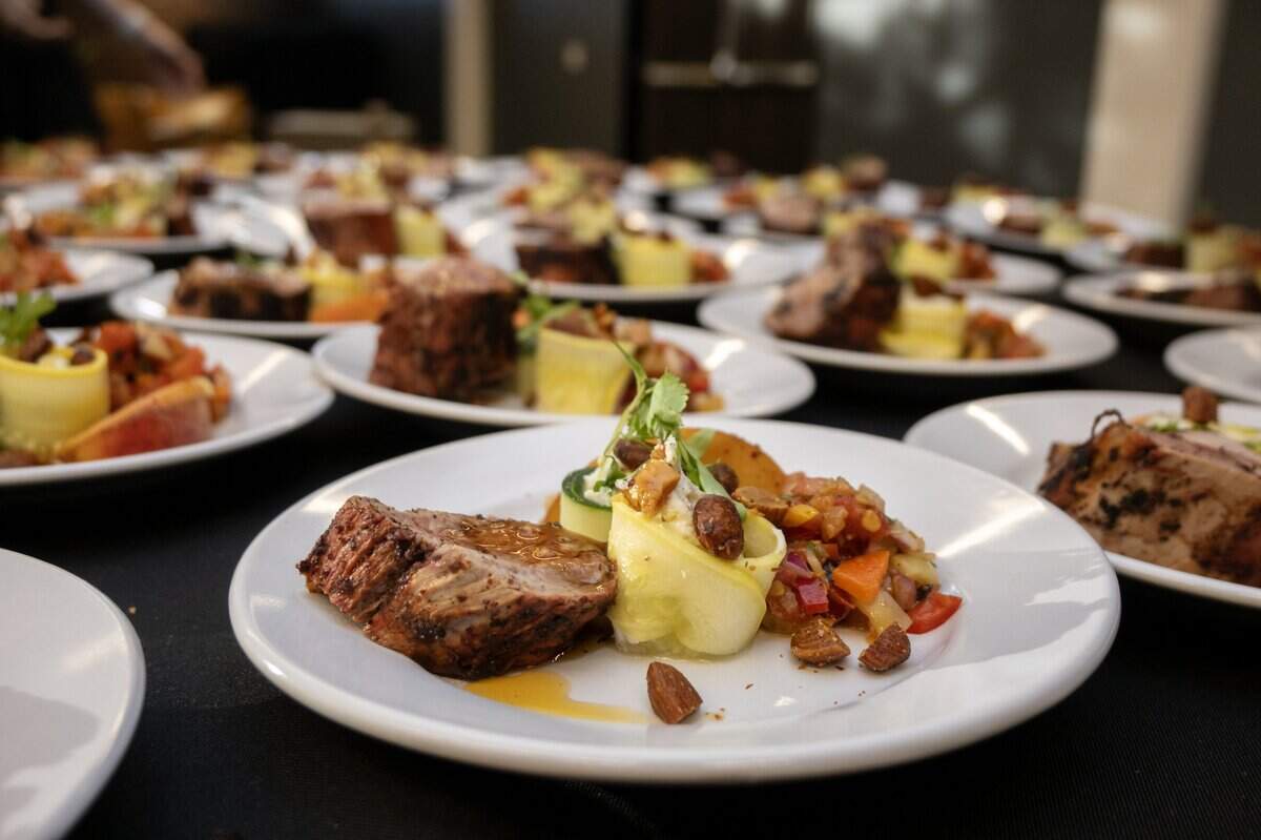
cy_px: 420
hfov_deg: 60.3
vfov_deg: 42.3
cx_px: 630
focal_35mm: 31
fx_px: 1085
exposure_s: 1/80
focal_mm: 21
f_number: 4.5
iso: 400
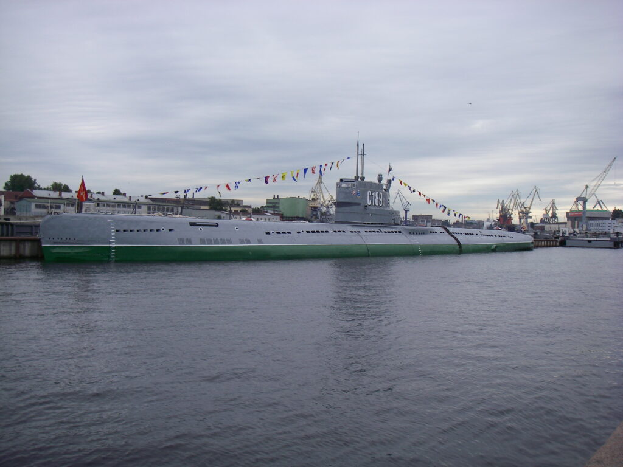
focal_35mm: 38
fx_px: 684
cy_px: 234
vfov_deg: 37.7
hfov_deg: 49.0
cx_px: 312
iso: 64
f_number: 3.3
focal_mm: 6.3
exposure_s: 1/250
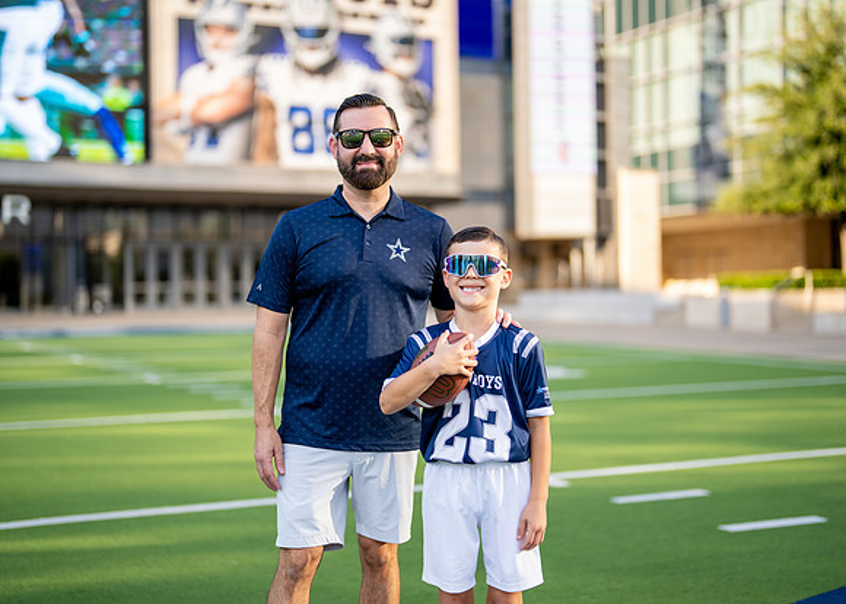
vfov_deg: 25.8
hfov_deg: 35.6
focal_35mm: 55
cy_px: 295
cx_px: 425
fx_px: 1317
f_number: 1.2
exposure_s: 1/2000
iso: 100
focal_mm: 50
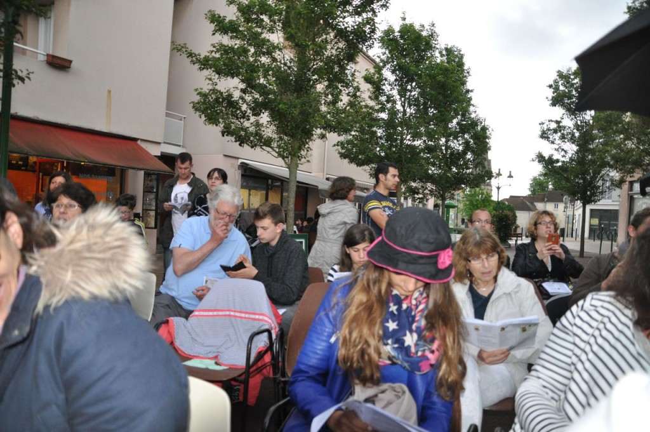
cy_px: 216
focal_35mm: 27
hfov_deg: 67.4
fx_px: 487
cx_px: 325
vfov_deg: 47.8
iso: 800
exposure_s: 1/125
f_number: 3.5
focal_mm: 18
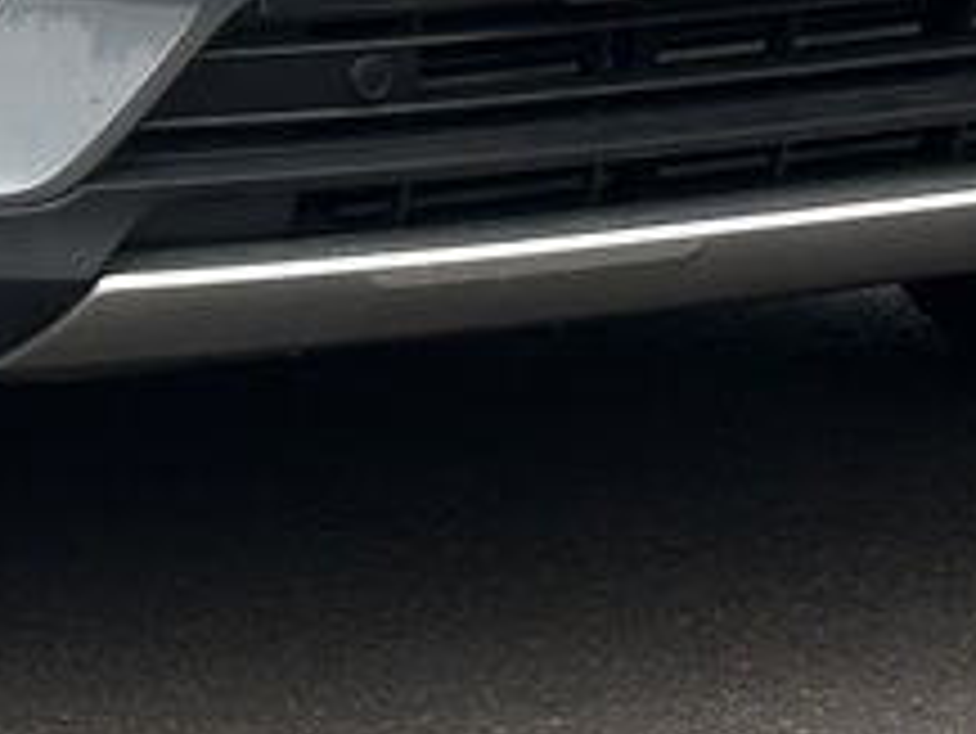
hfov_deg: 6.2
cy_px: -1103
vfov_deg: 4.5
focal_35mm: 319
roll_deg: +0.8
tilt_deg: +0.3
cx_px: -256
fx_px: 8999
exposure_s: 1/125
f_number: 1.78
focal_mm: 6.86
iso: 64
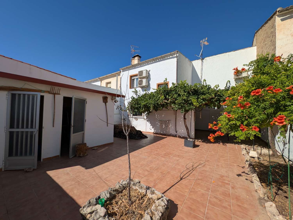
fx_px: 102
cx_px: 146
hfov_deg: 110.5
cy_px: 110
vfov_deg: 94.6
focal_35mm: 12
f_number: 1.95
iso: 46
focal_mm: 2.23
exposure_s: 1/4016
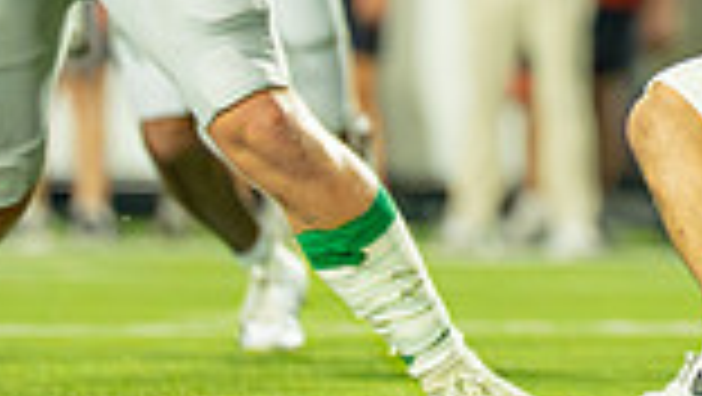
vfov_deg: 1.2
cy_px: -225
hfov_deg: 2.1
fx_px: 19111
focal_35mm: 1026
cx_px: 979
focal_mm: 200
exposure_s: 1/1600
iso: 3200
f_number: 2.8
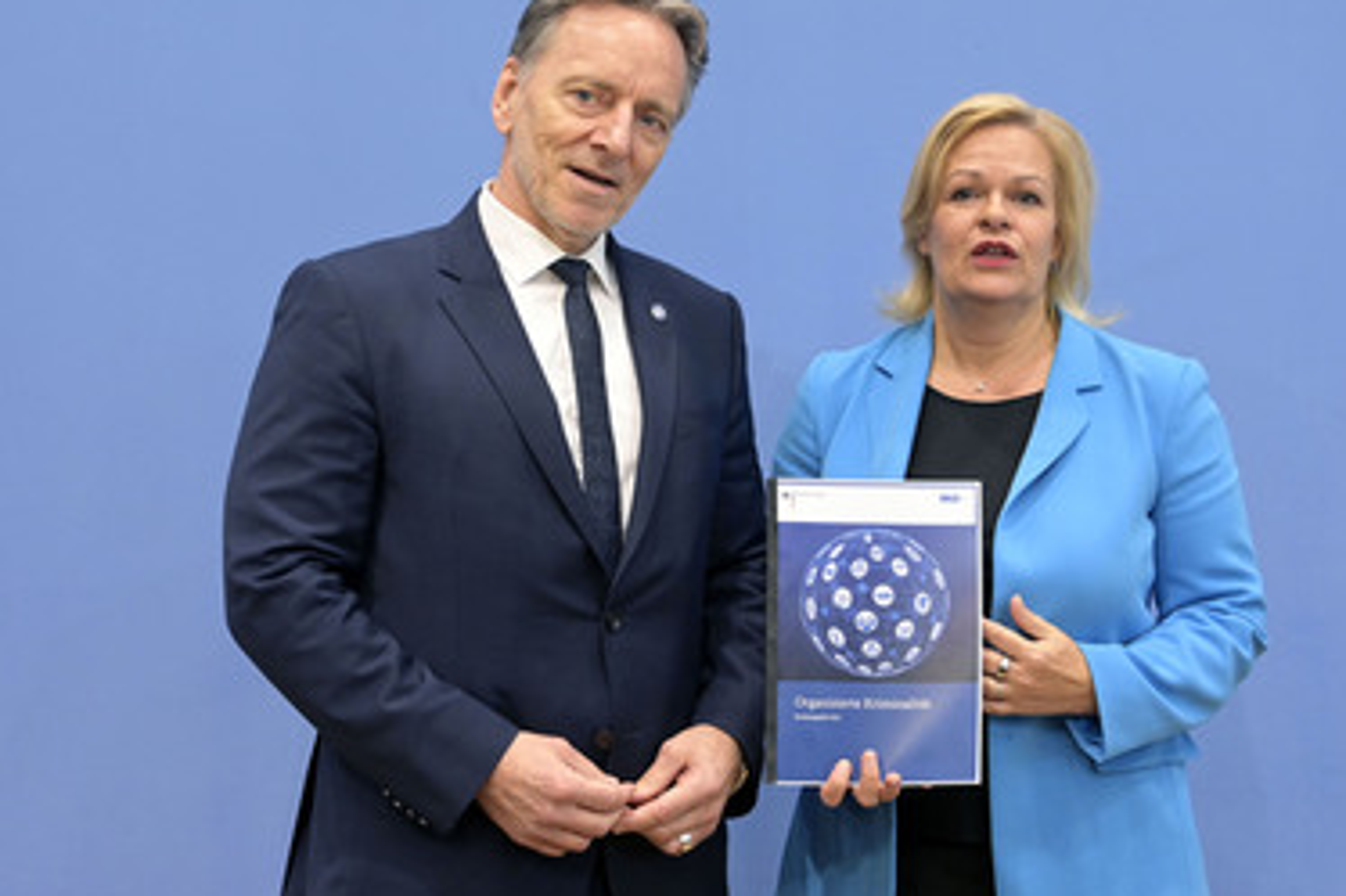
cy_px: 446
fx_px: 1981
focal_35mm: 53
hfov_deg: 37.5
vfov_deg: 25.5
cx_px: 725
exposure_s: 1/320
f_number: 5.6
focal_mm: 44
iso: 5000
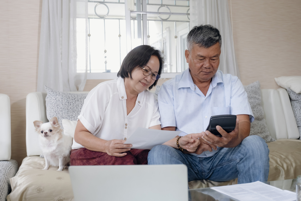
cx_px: 150
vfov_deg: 30.5
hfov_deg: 44.5
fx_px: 368
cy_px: 100
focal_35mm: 44
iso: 1000
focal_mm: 29.2
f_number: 2.8
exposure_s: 1/60
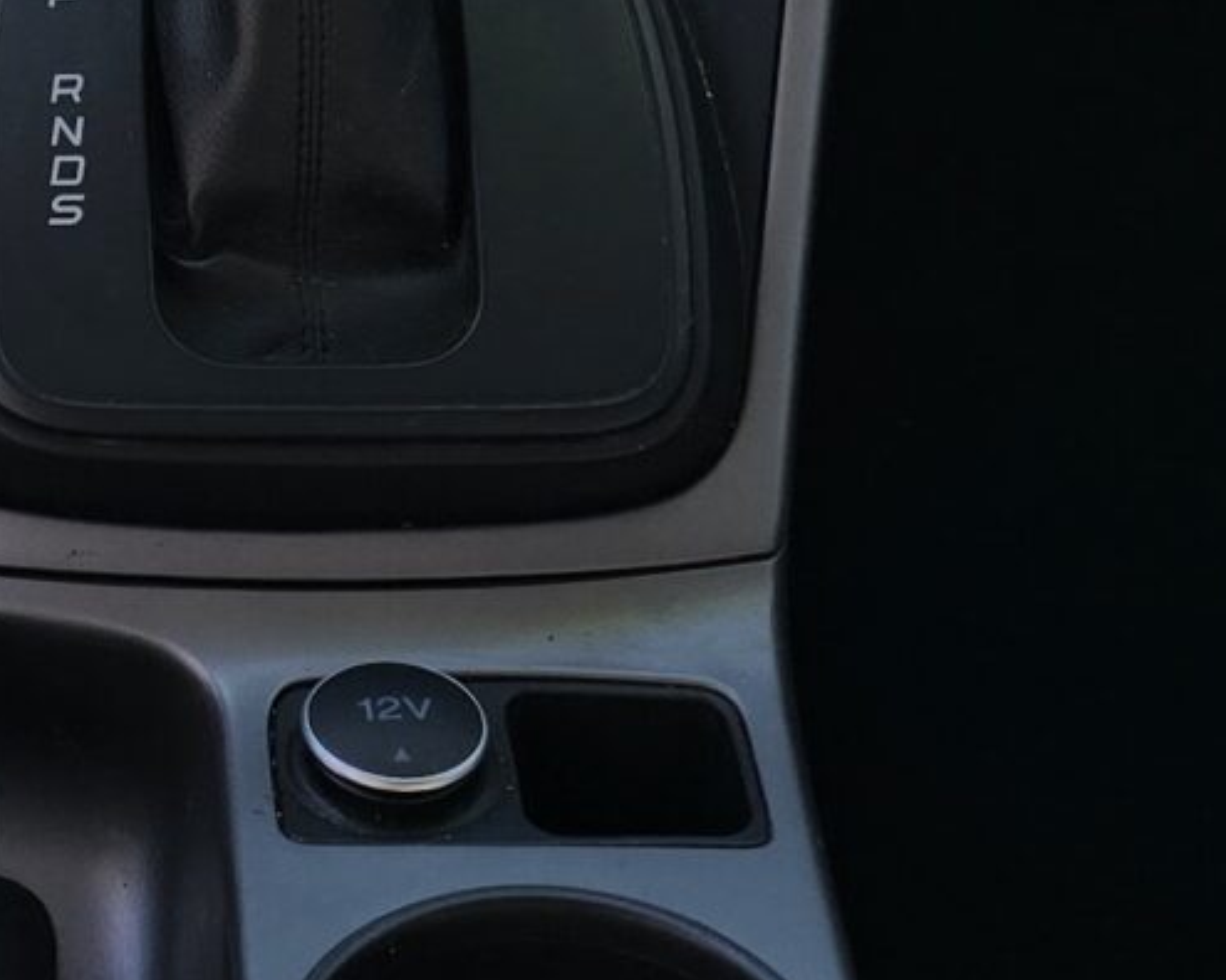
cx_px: -15
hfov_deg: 16.2
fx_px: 4209
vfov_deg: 12.1
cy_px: -859
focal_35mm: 116
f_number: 1.7
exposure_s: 1/358
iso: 12
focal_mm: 6.3
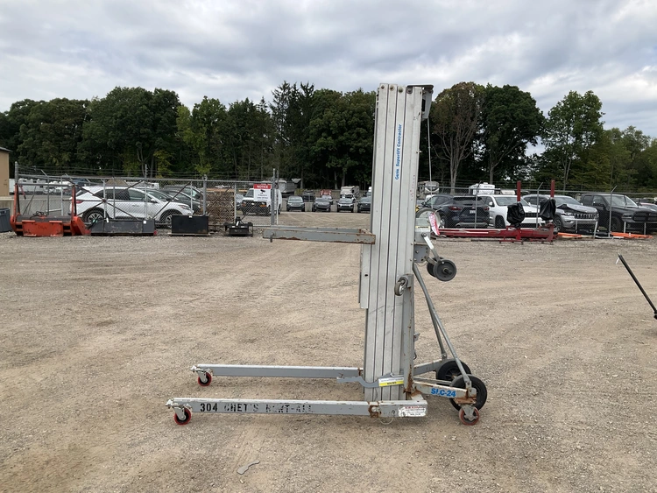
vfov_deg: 48.3
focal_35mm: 29
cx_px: 328
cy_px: 246
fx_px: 551
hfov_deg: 61.6
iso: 25
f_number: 1.8
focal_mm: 3
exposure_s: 1/1626
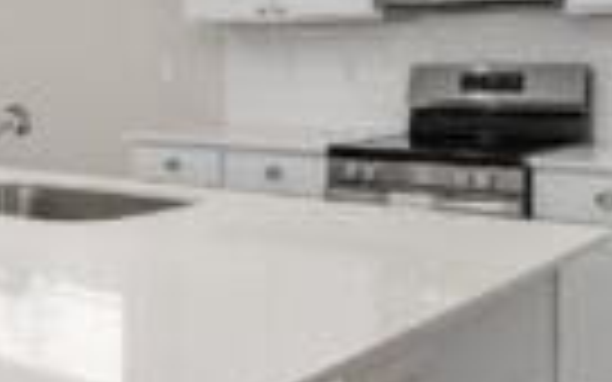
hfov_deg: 39.1
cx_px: 410
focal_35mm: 51
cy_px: 70
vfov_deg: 24.9
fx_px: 851
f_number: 7.1
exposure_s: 1/25
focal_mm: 17
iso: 1000
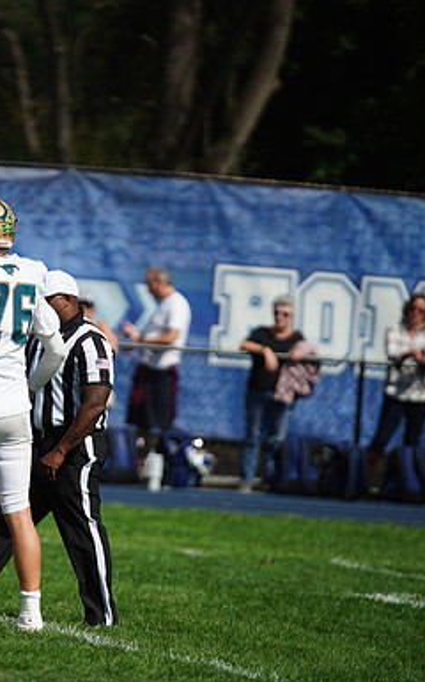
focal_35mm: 461
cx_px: -62
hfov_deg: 2.8
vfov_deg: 4.6
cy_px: 341
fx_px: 8559
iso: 400
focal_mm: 300
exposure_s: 1/8000
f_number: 2.8
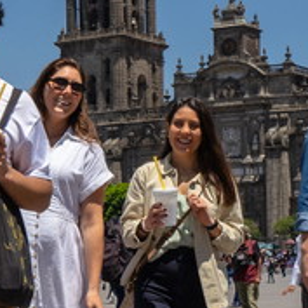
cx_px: 140
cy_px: 111
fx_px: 1248
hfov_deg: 14.1
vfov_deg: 14.1
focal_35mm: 124
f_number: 14
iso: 160
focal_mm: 43
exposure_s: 1/160
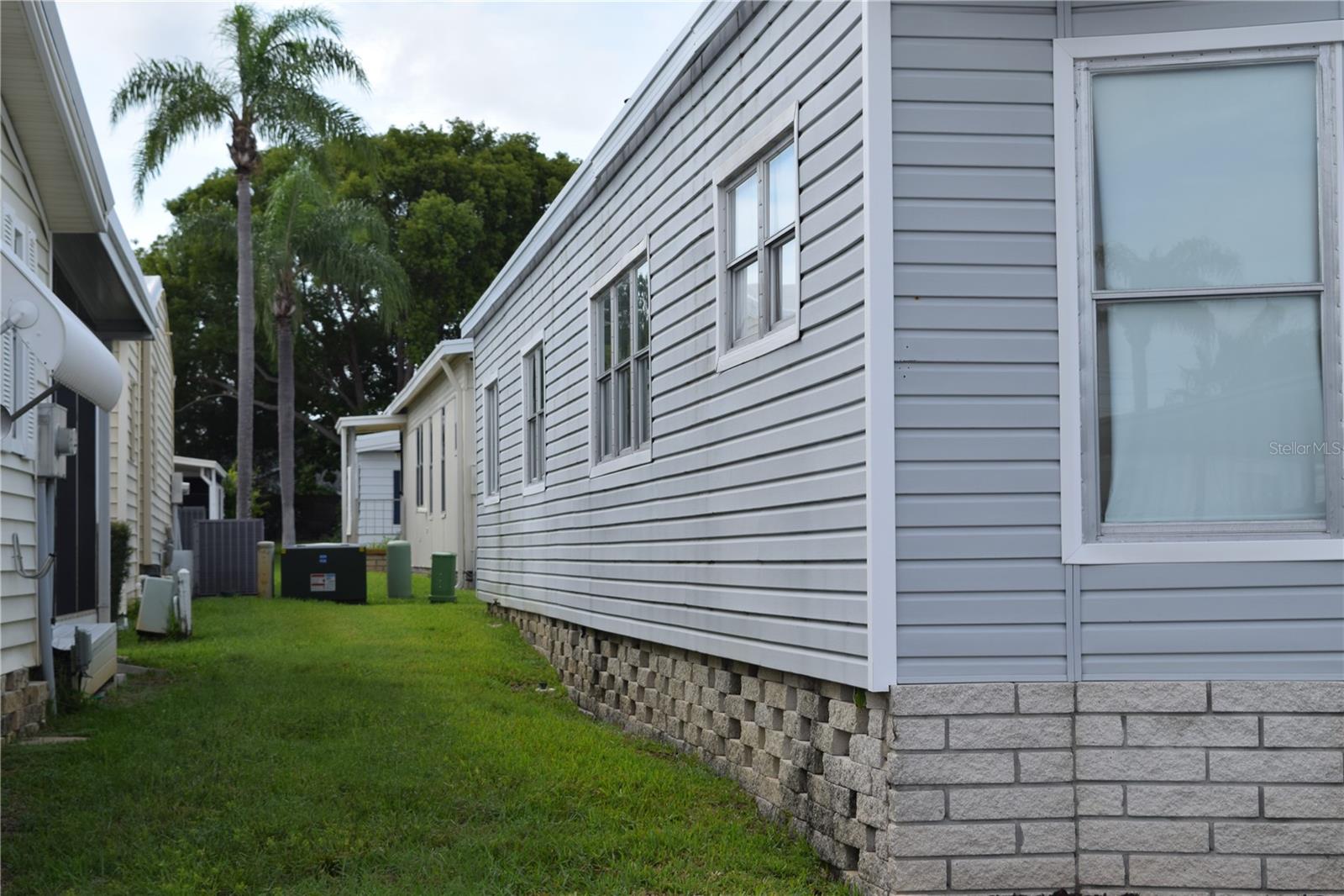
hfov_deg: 29.2
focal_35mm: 69
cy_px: 448
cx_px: 672
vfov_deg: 19.7
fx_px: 2575
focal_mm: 46
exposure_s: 1/320
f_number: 9
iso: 200
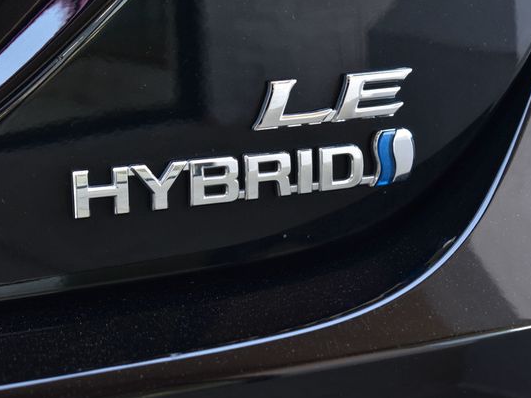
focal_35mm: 96
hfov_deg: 20.5
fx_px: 1466
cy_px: 193
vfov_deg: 15.5
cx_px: 314
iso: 400
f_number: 7.1
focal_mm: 55
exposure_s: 1/25
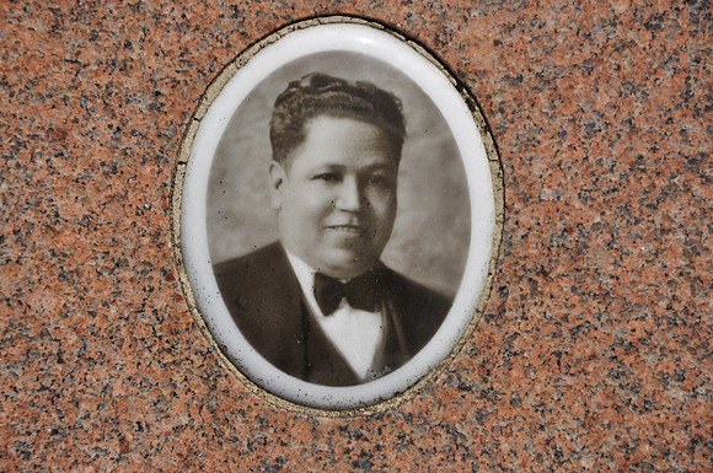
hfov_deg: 13.1
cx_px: 356
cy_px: 236
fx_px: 3115
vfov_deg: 8.7
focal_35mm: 158
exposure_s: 1/320
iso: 200
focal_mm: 105
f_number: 9
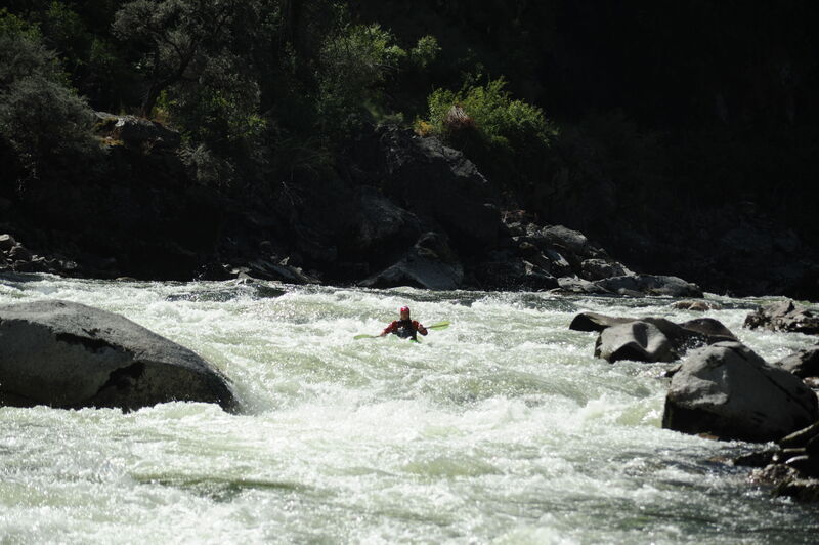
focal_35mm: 200
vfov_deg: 6.9
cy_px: 272
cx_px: 410
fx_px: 4546
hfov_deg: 10.3
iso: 200
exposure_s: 1/1250
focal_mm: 200
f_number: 5.6
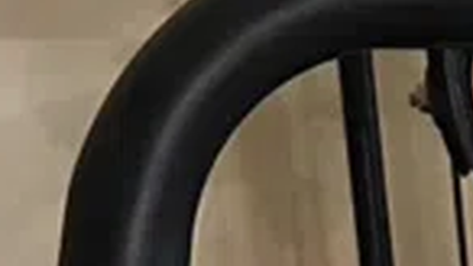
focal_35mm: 115
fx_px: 1442
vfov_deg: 9.0
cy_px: 736
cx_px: 940
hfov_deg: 15.2
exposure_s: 1/30
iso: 1000
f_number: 1.78
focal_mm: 6.86
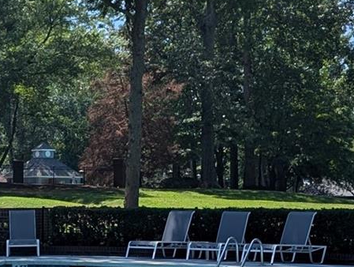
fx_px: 1116
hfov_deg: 17.8
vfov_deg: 13.6
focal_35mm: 109
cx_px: 37
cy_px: 178
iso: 20
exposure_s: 1/897
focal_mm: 6.9
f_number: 1.68
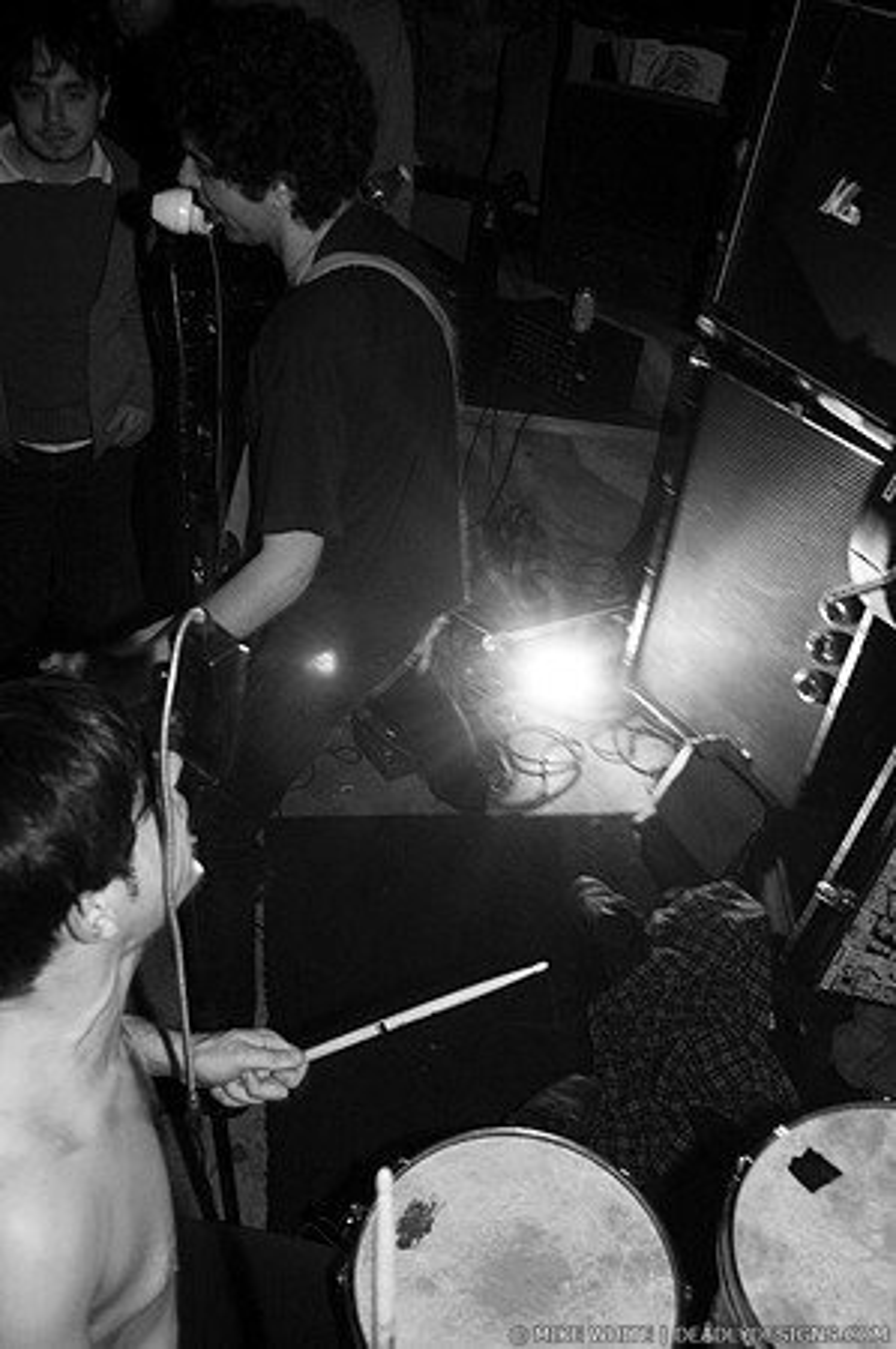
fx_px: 1123
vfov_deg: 62.0
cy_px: 674
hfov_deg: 43.5
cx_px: 448
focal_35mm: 30
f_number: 3.2
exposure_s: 1/20
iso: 800
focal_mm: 20
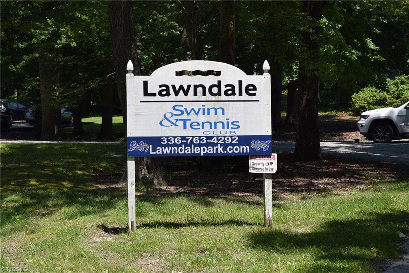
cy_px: 136
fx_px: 937
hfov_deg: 24.6
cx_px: 204
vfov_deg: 16.5
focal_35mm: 82
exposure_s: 1/320
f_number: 9
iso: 200
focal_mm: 55
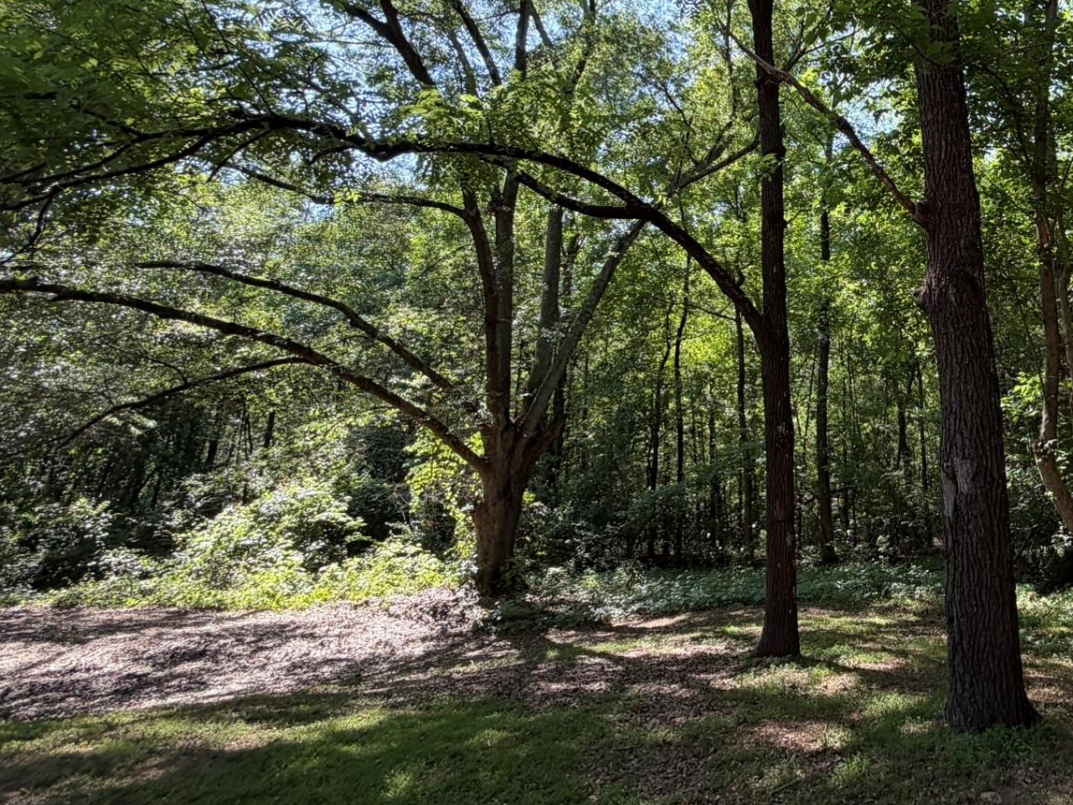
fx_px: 775
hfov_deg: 61.7
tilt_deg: +15.0
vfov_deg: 52.8
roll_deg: +0.7
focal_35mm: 25
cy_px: 218
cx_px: 904
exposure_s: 1/136
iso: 50
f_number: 2.2
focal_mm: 2.22
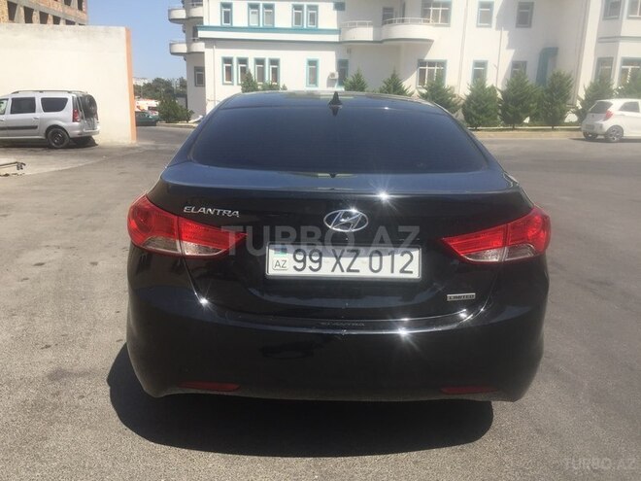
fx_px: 537
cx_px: 320
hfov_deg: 61.7
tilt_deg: -13.7
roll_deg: -4.0
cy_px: 240
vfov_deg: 48.2
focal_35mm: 29
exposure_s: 1/1721
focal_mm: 4.15
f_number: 2.2
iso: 32
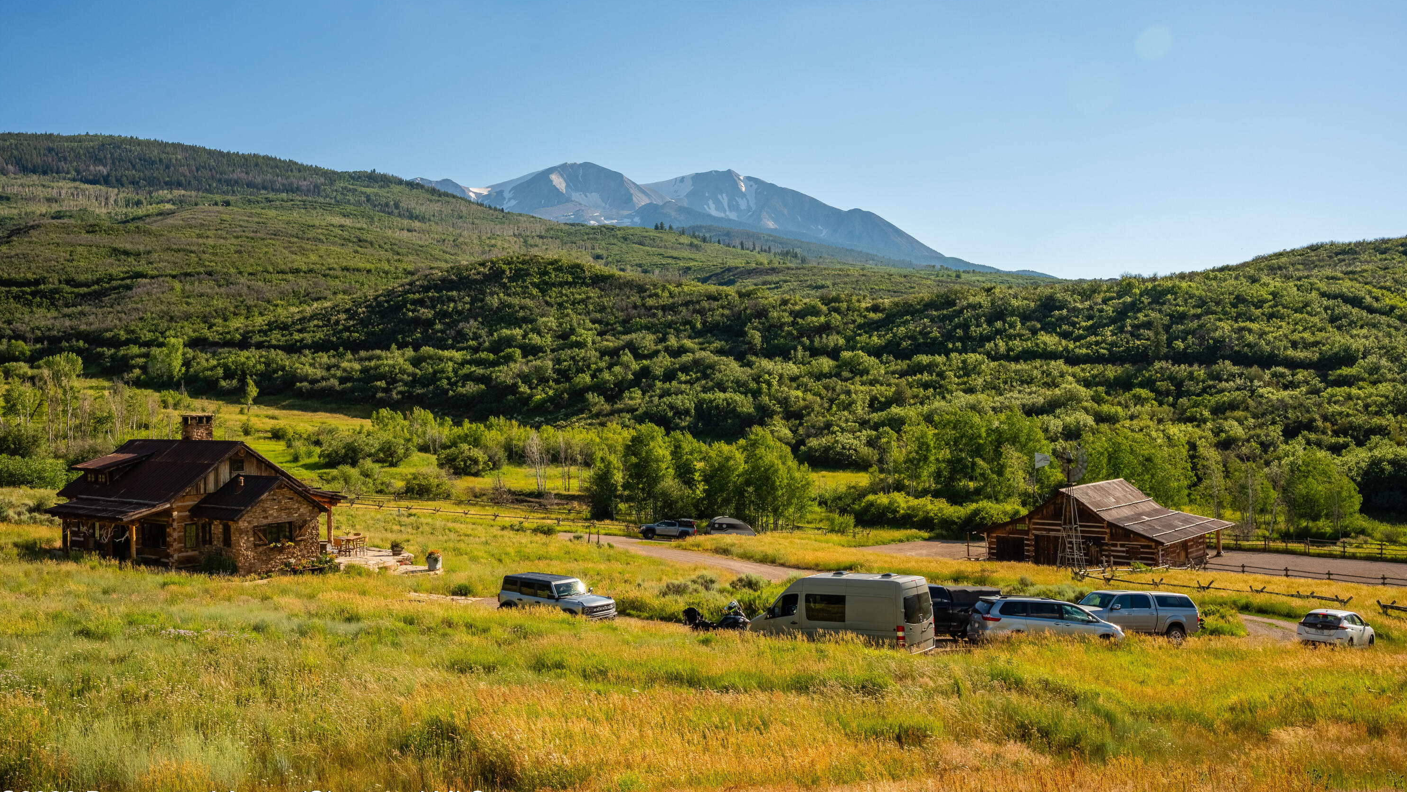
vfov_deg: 33.1
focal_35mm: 36
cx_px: 708
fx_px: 1334
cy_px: 370
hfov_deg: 55.6
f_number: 11
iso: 400
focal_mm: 33.7
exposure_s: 1/8000
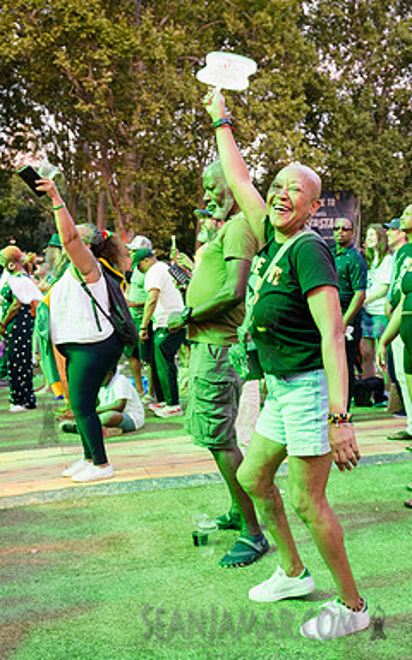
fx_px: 665
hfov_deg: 34.2
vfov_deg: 52.7
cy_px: 331
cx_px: 270
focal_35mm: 37
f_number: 3.5
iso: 2000
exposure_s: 1/125
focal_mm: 24
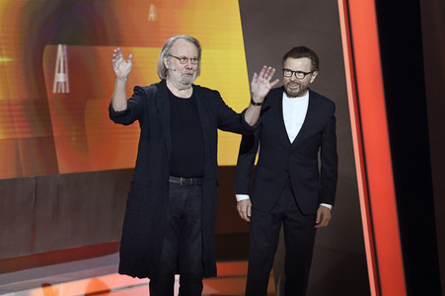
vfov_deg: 4.0
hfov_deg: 6.1
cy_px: 148
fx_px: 4200
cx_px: 222
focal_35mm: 340
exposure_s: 1/320
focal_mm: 340
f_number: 5.6
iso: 8000
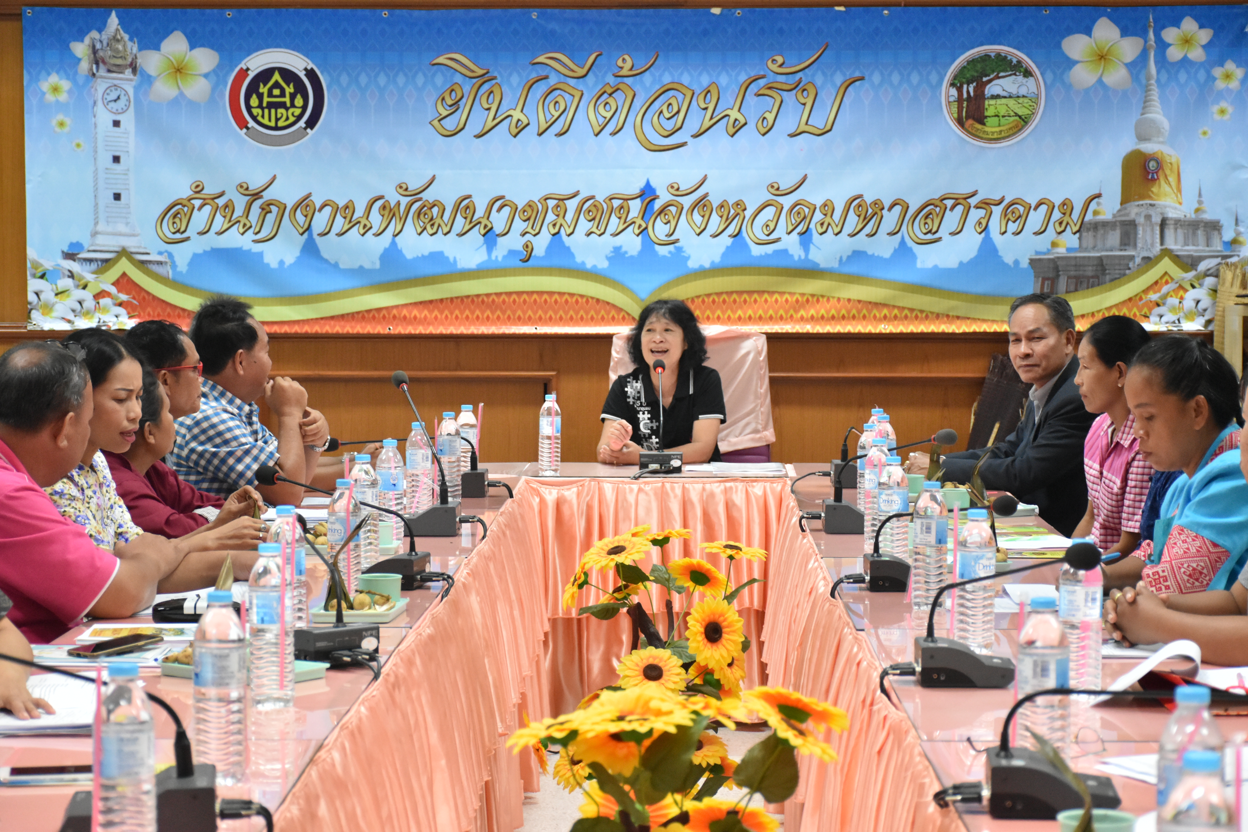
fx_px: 2704
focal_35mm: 78
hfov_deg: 26.0
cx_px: 624
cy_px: 416
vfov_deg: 17.5
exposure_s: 1/125
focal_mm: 52
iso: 2500
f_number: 5.6
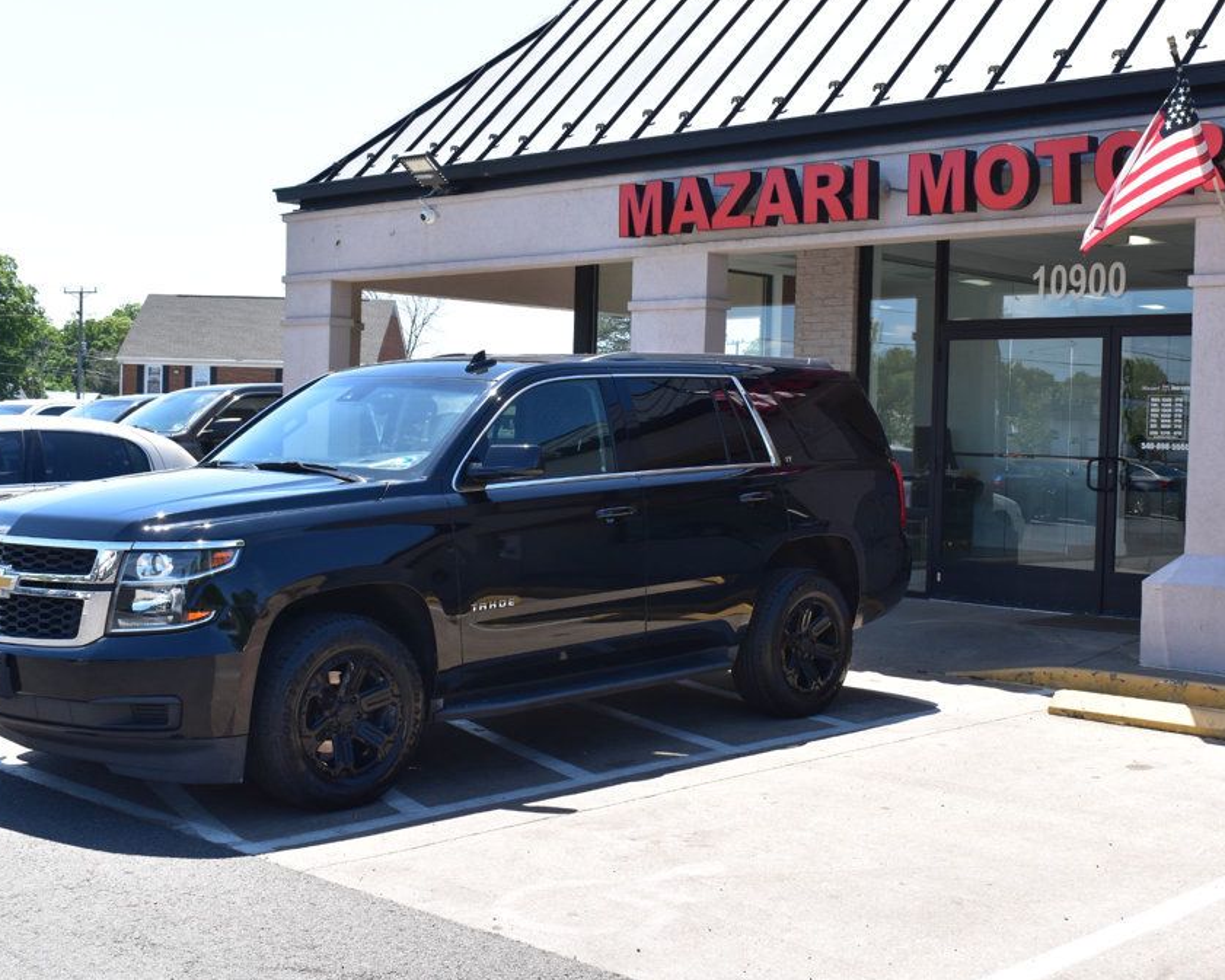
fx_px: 1740
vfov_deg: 31.5
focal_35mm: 48
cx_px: 701
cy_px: 488
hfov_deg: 38.7
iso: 400
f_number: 10
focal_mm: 28
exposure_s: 1/250
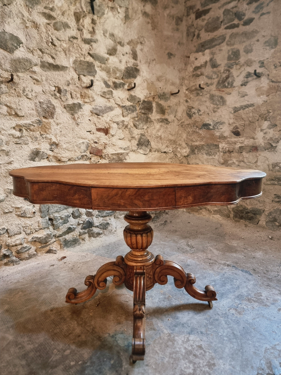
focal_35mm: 24
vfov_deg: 71.6
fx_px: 260
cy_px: 188
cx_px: 140
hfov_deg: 56.8
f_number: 1.8
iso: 500
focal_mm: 6.7
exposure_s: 1/25
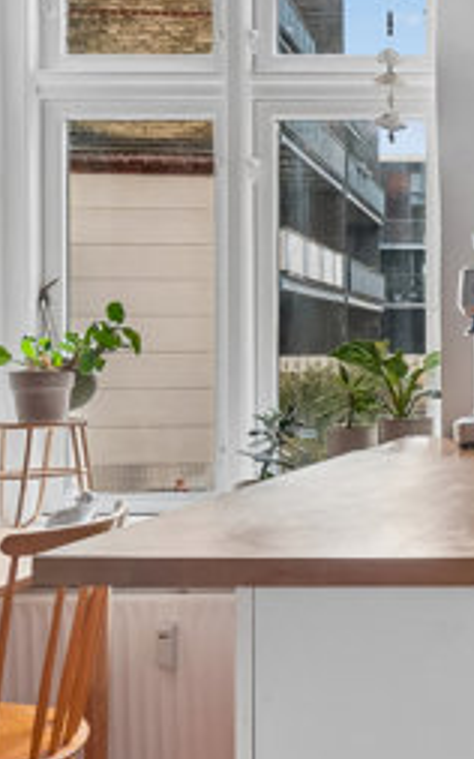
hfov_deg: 19.7
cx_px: 687
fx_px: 1199
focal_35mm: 58
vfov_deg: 35.1
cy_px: 326
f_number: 10
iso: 400
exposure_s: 1.6
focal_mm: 12
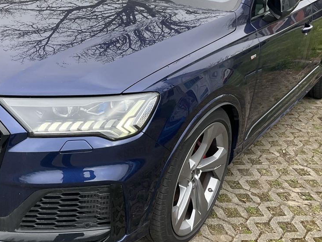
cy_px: 91
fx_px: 437
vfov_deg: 30.7
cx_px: 138
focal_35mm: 47
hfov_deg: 40.3
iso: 25
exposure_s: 1/391
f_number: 1.8
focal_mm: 3
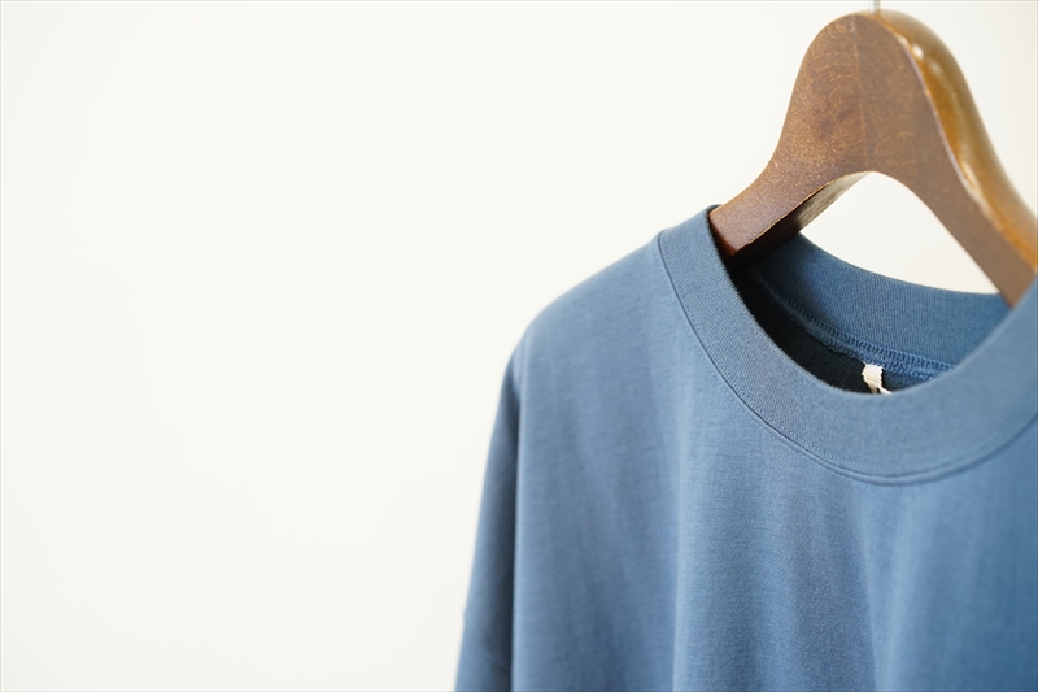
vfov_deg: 24.6
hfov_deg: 36.3
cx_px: 519
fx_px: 1585
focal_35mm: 55
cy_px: 346
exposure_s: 1/60
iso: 1000
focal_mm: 55
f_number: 4
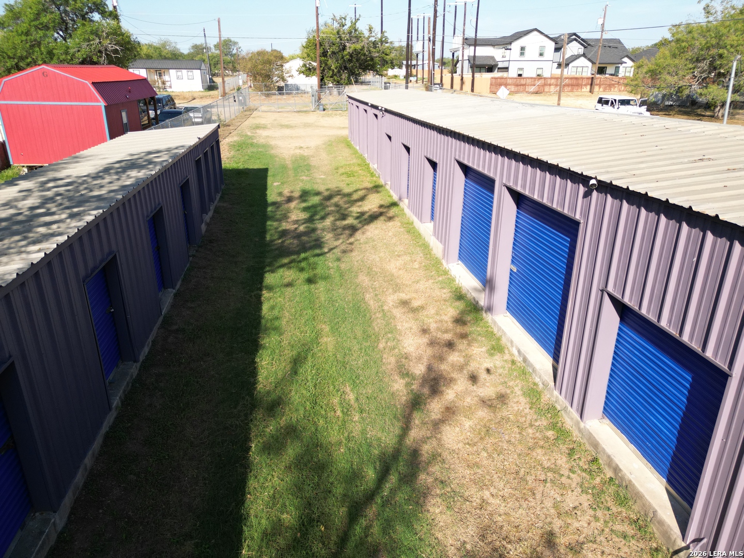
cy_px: 279
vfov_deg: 56.8
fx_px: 516
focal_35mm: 24
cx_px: 372
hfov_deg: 71.6
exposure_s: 1/2500
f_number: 1.7
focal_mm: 6.72
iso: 200
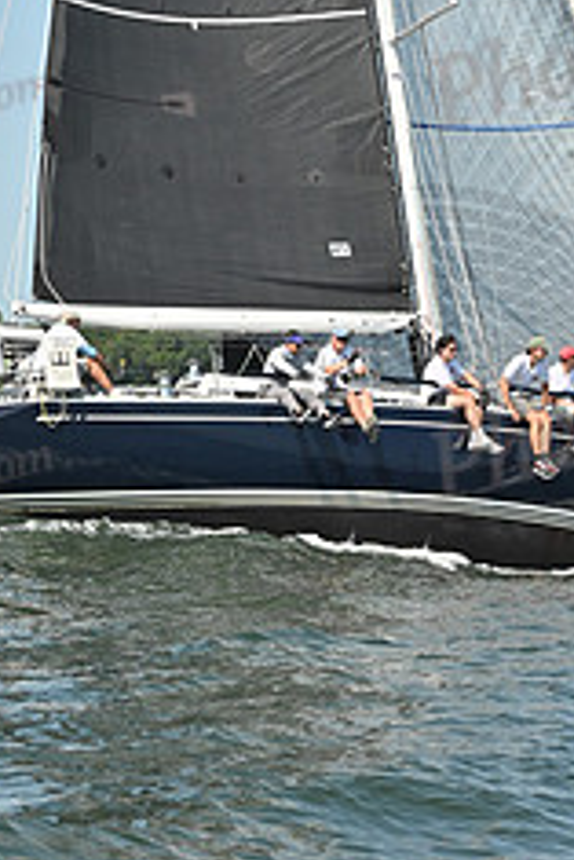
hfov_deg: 7.9
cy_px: -102
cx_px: 243
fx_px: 4131
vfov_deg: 11.7
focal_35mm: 173
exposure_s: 1/1250
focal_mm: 70
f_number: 8
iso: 320
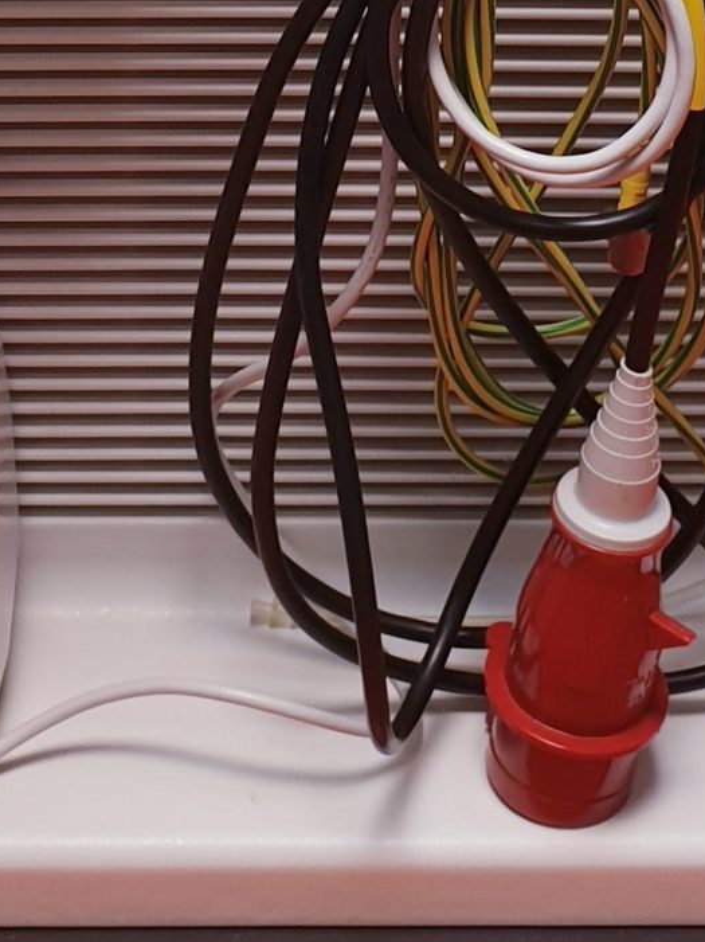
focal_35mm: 95
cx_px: 187
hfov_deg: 15.5
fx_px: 2582
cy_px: -302
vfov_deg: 19.0
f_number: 2.4
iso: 64
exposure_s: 1/50
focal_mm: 4.3
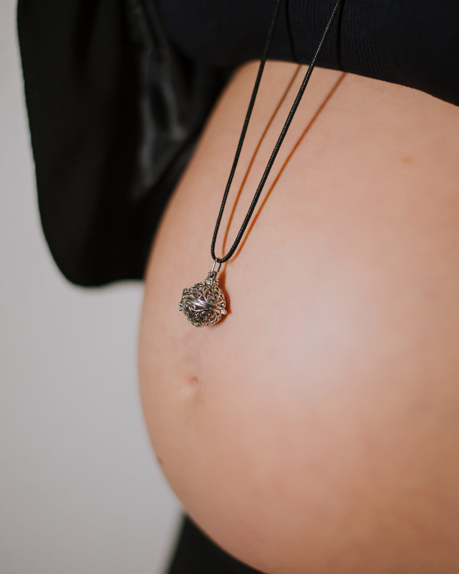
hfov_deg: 24.2
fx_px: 1070
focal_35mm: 63
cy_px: 301
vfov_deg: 30.0
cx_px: 235
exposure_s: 1/400
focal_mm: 50
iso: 800
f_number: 1.8
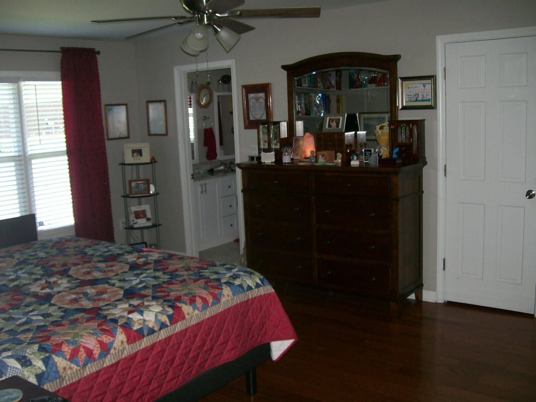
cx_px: 268
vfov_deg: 39.7
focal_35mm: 36
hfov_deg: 51.4
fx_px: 557
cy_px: 201
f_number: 2.7
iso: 80
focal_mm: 6
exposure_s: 1/64
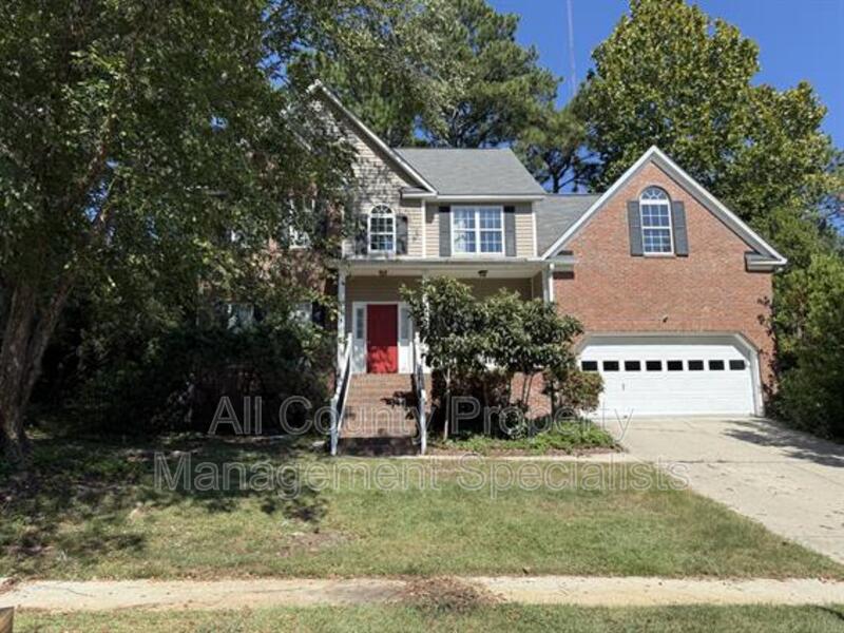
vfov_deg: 56.8
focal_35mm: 24
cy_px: 316
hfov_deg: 71.6
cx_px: 422
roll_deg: +0.5
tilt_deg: +9.9
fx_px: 585
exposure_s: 1/3584
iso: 80
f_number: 1.78
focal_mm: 6.76
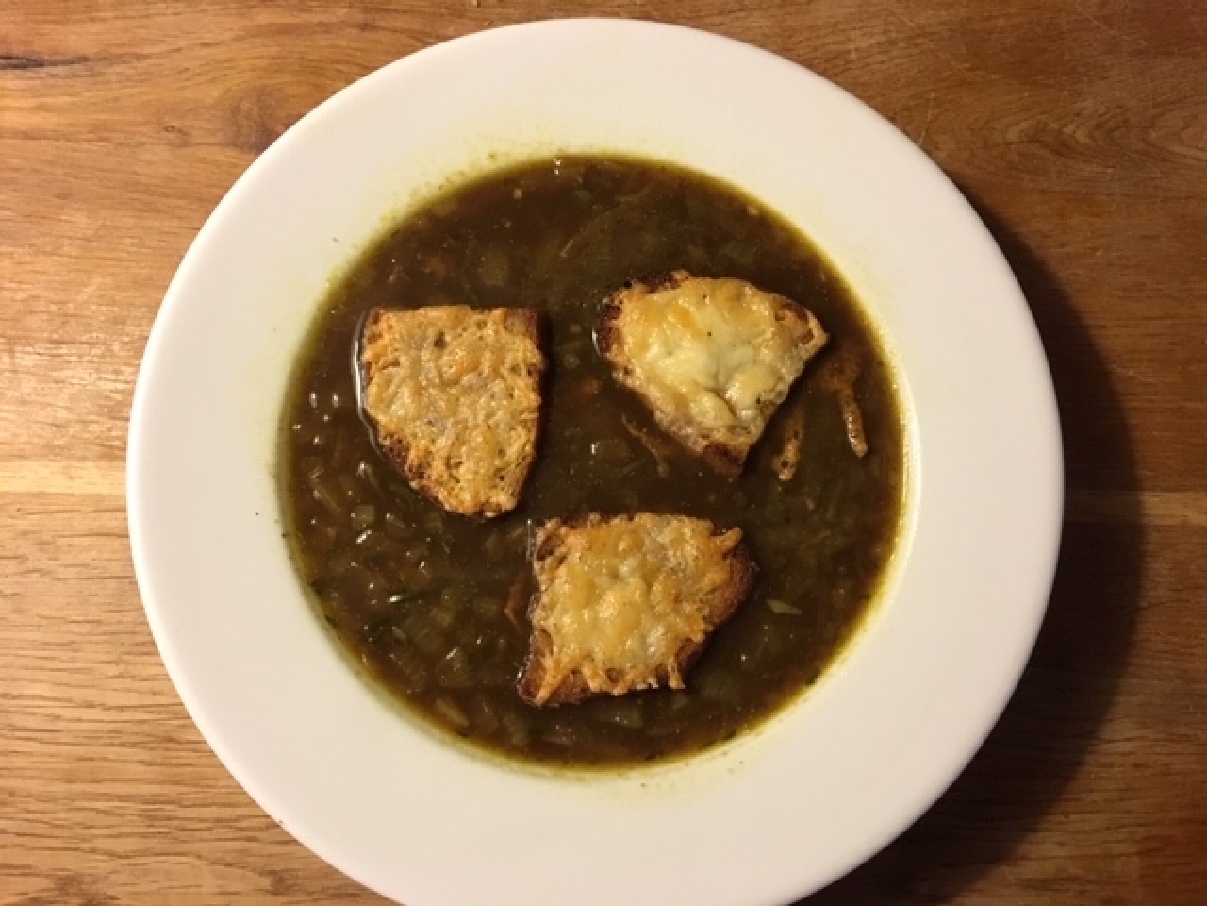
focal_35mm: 29
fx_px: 1011
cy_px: 453
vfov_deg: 48.2
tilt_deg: -82.6
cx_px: 604
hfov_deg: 61.7
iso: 250
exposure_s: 1/17
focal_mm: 4.15
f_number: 2.2
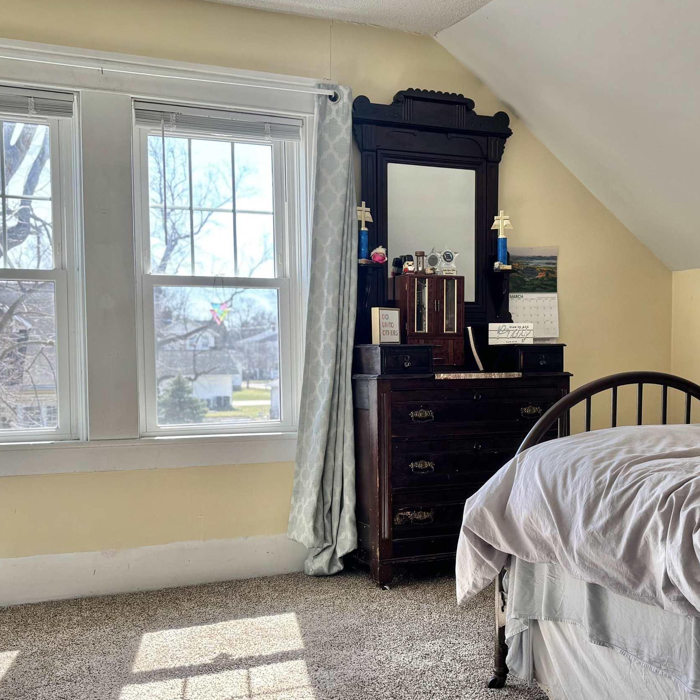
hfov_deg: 39.9
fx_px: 961
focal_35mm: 42
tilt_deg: -2.4
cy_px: 395
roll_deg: +0.8
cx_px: 401
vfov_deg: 40.0
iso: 40
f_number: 1.6
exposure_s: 1/121
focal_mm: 5.96
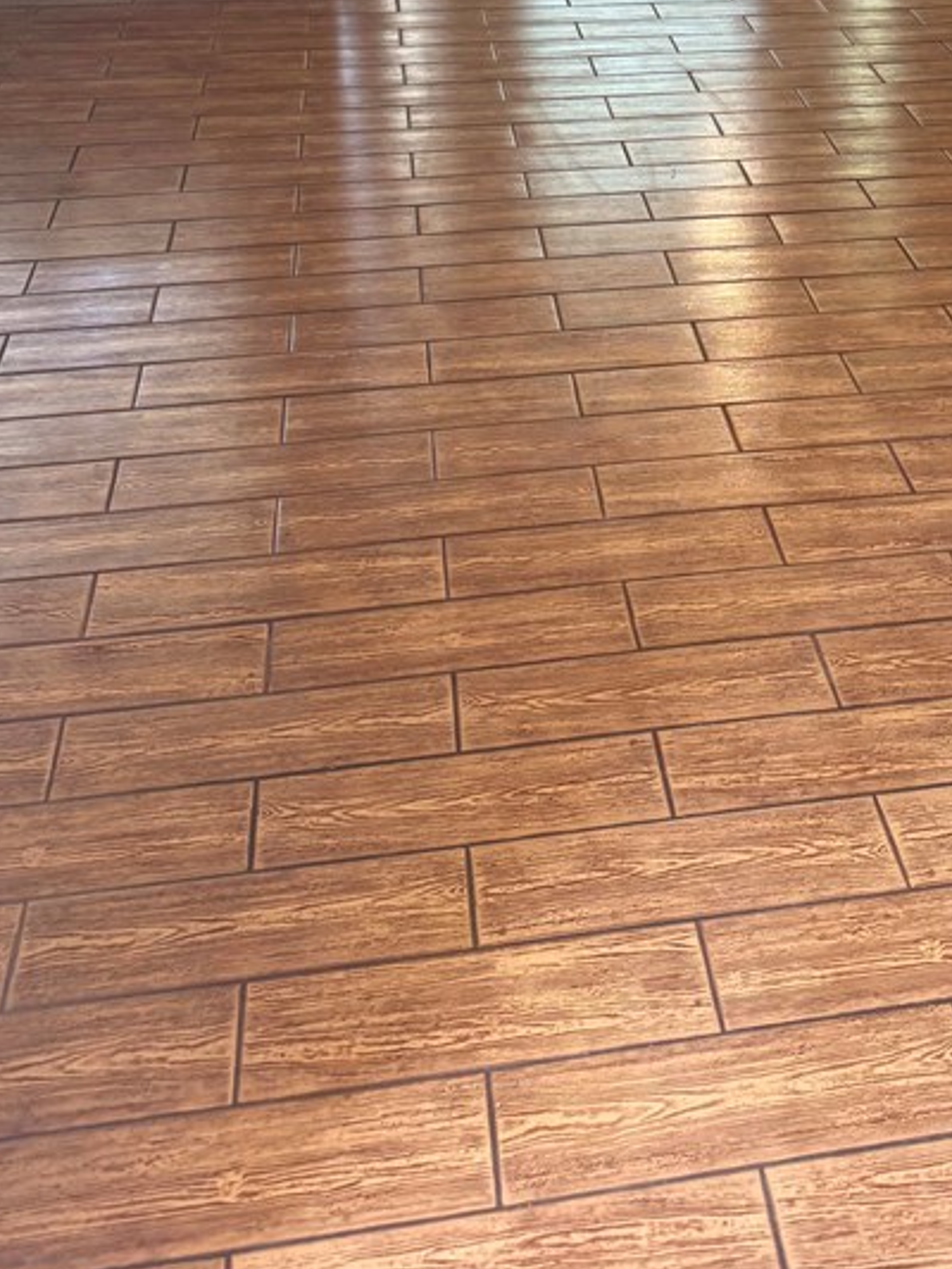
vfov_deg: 38.6
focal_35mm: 46
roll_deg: -1.2
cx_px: 684
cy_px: 143
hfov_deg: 31.1
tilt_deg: -23.0
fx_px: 1686
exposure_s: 1/60
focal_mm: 6.76
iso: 160
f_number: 1.78
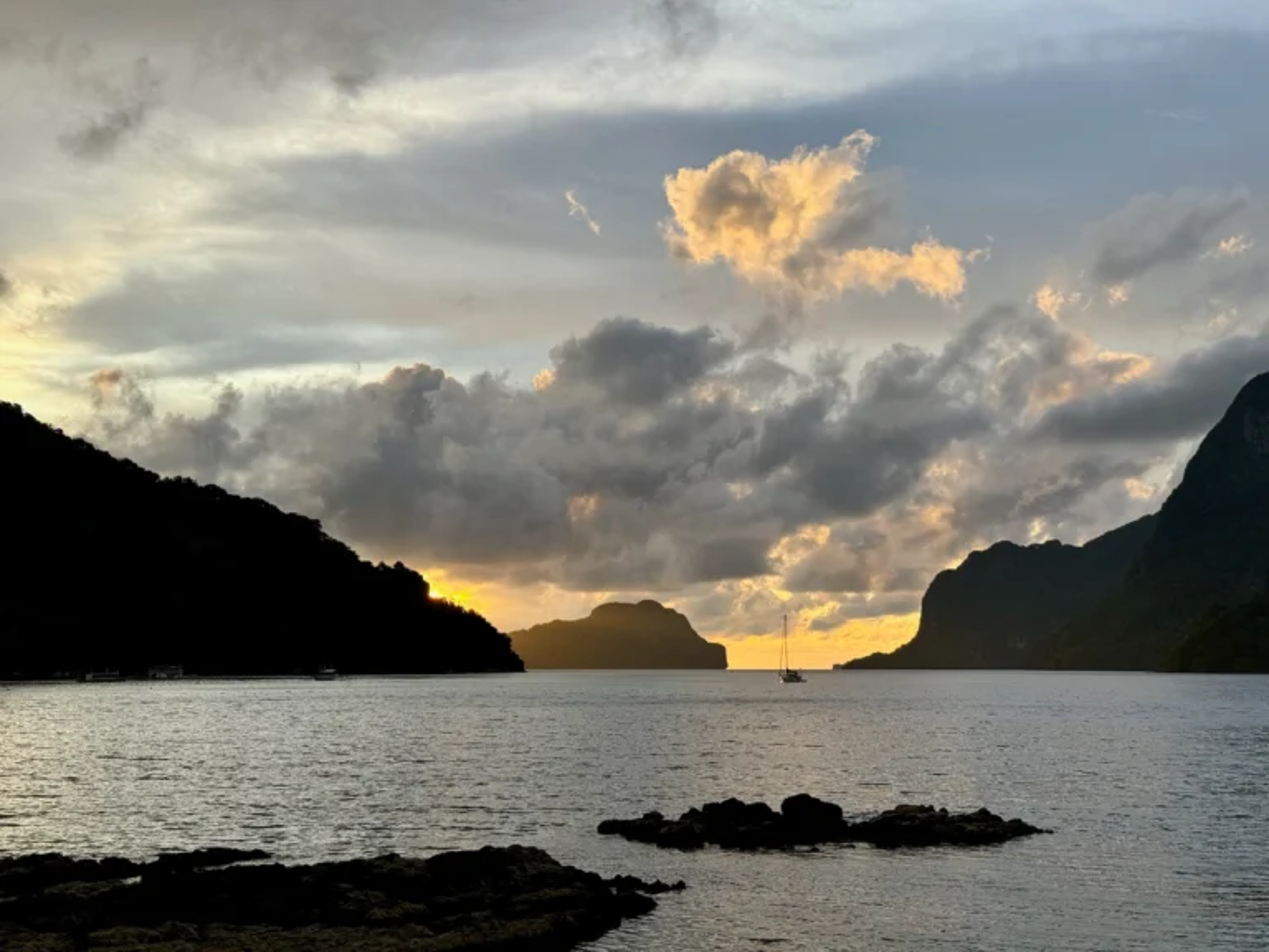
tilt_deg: +6.3
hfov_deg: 39.7
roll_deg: +0.4
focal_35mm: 48
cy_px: 476
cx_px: 634
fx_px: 1760
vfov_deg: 30.3
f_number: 1.78
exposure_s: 1/364
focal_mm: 6.76
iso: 64
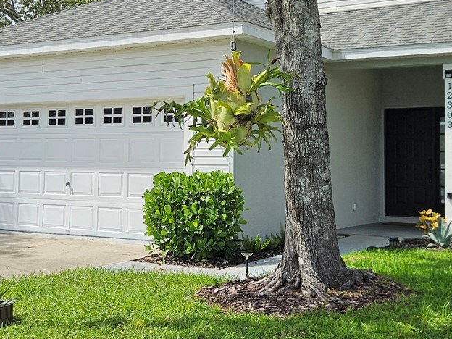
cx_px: 216
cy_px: 126
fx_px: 770
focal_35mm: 59
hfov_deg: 32.7
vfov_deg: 24.7
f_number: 1.8
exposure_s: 1/1994
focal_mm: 5.4
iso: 25
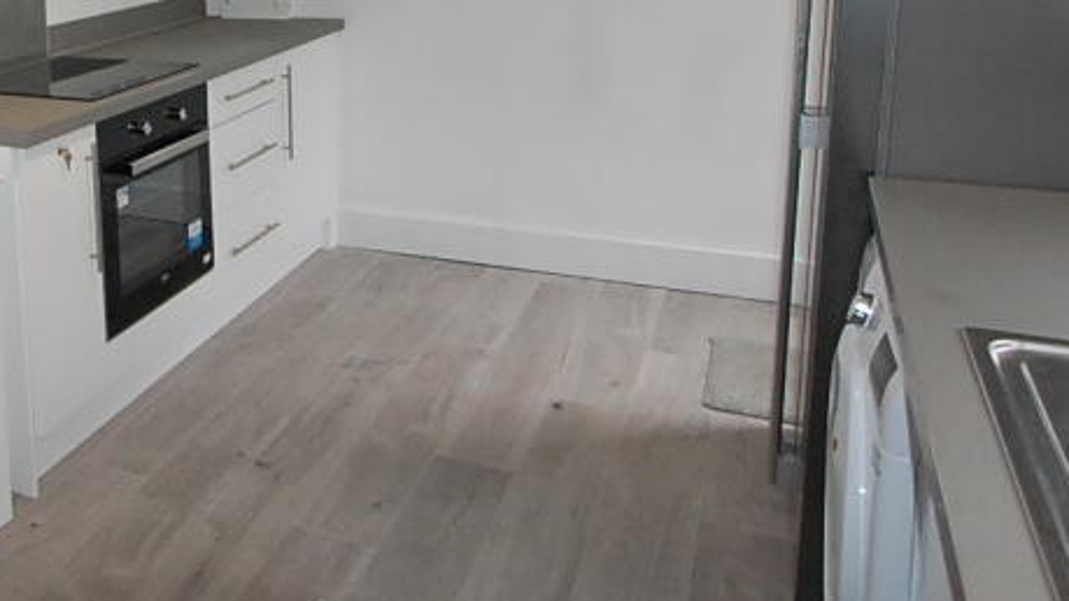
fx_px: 992
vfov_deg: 31.9
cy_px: 48
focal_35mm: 35
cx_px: 158
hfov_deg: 51.6
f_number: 5.6
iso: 1600
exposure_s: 1/160
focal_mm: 10
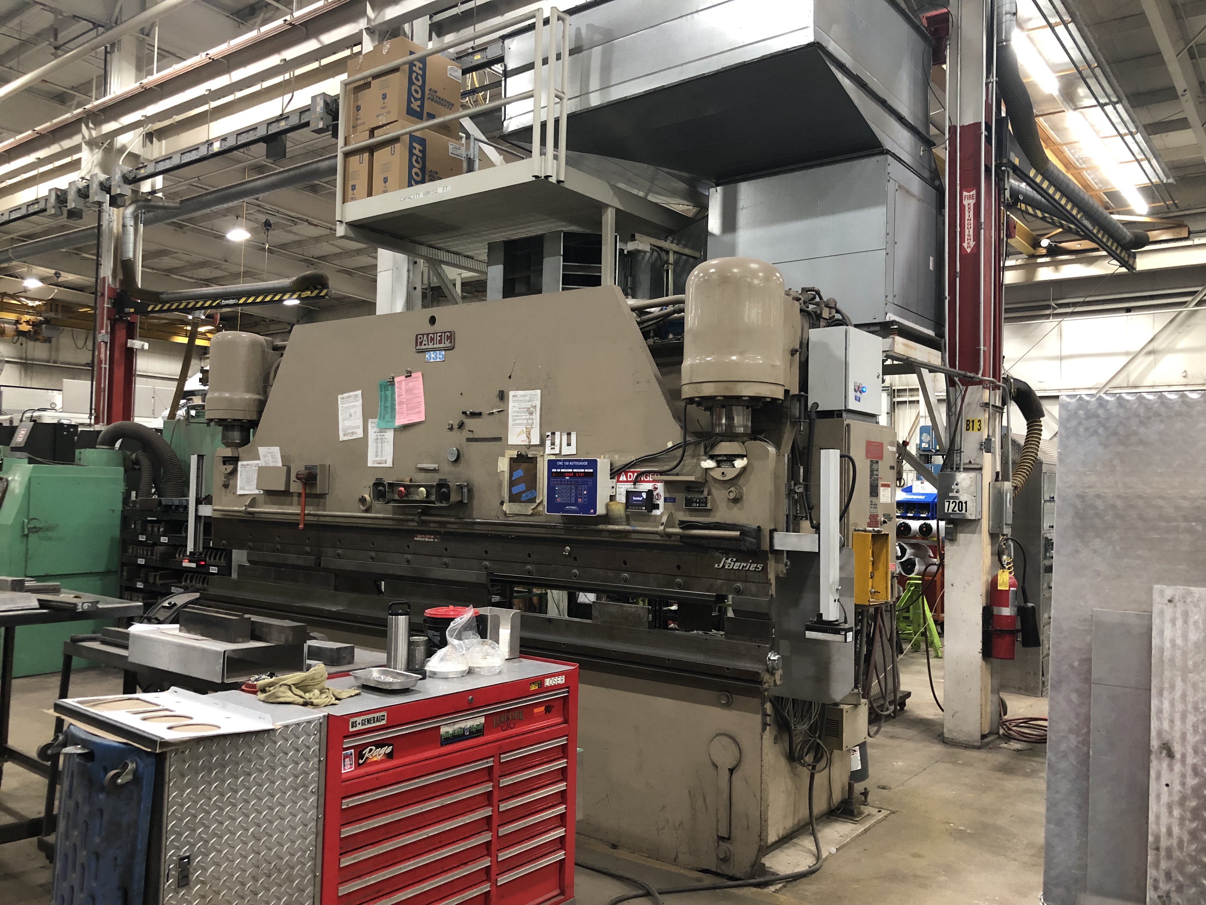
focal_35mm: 28
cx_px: 603
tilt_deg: +1.1
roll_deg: +0.3
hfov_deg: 63.4
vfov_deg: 49.7
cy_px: 452
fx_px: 976
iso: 64
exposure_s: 1/15
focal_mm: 3.99
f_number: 1.8
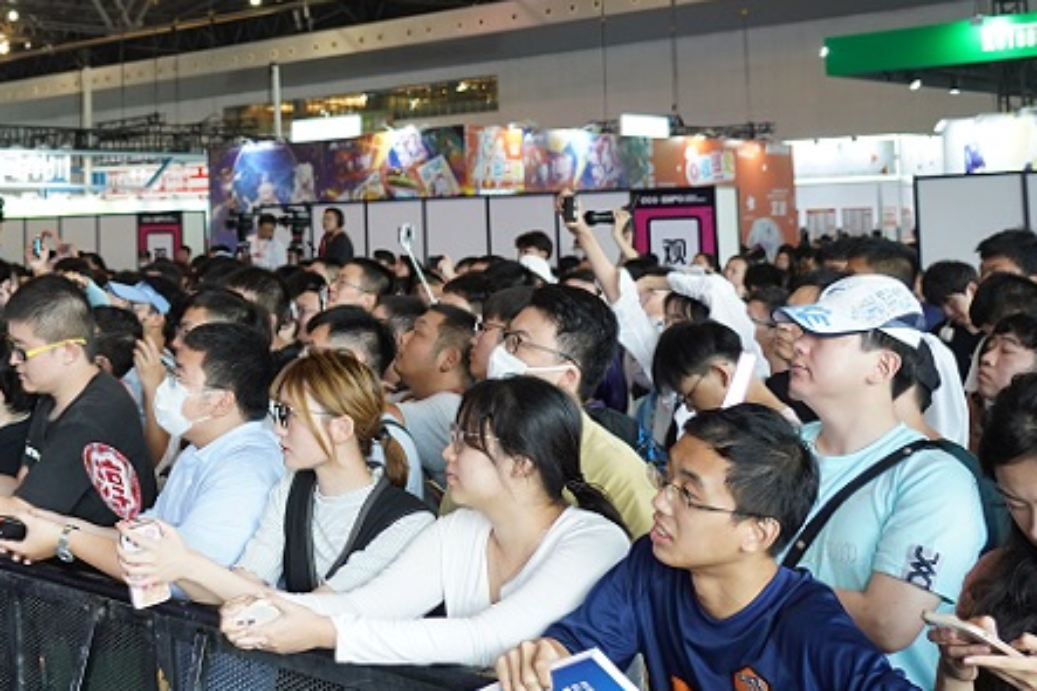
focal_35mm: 45
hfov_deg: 41.1
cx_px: 159
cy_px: 231
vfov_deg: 29.6
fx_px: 1296
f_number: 4
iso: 1000
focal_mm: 24
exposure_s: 1/160
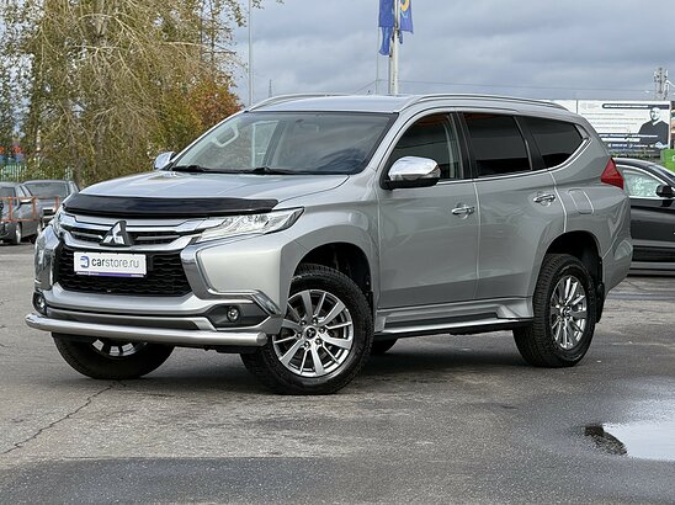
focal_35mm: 120
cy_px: 252
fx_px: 2338
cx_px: 338
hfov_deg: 16.4
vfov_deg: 12.3
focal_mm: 15.66
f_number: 2.8
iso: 64
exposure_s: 1/830
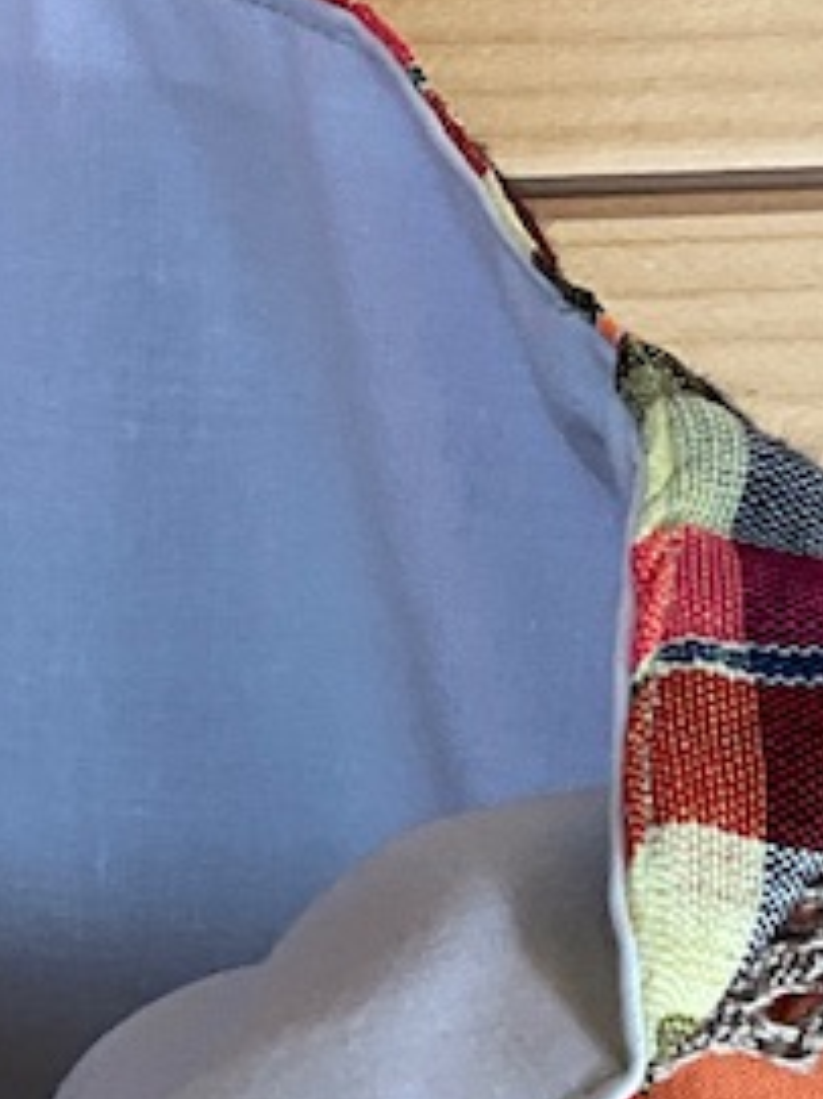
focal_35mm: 137
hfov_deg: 10.5
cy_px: 434
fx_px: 4346
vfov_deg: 14.4
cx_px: -312
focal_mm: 3
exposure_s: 1/100
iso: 40
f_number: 1.8
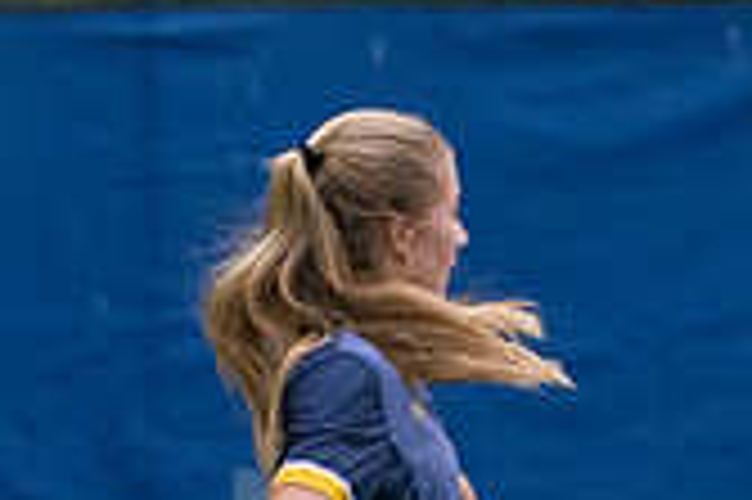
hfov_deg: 1.9
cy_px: 631
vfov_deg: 1.3
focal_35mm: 1093
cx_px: 369
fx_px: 22809
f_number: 5.6
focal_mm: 210
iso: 4000
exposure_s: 1/1600
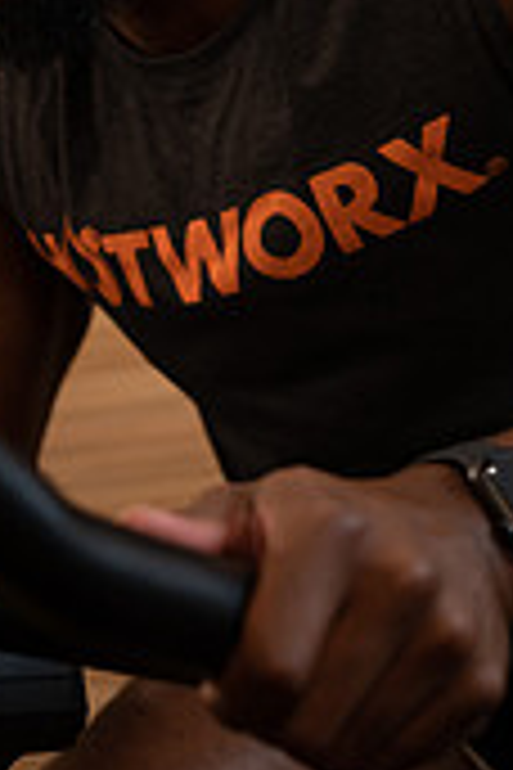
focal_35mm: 92
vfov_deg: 22.1
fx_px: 1966
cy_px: 288
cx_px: -40
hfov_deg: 14.5
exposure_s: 1/160
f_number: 2.8
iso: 400
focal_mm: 35
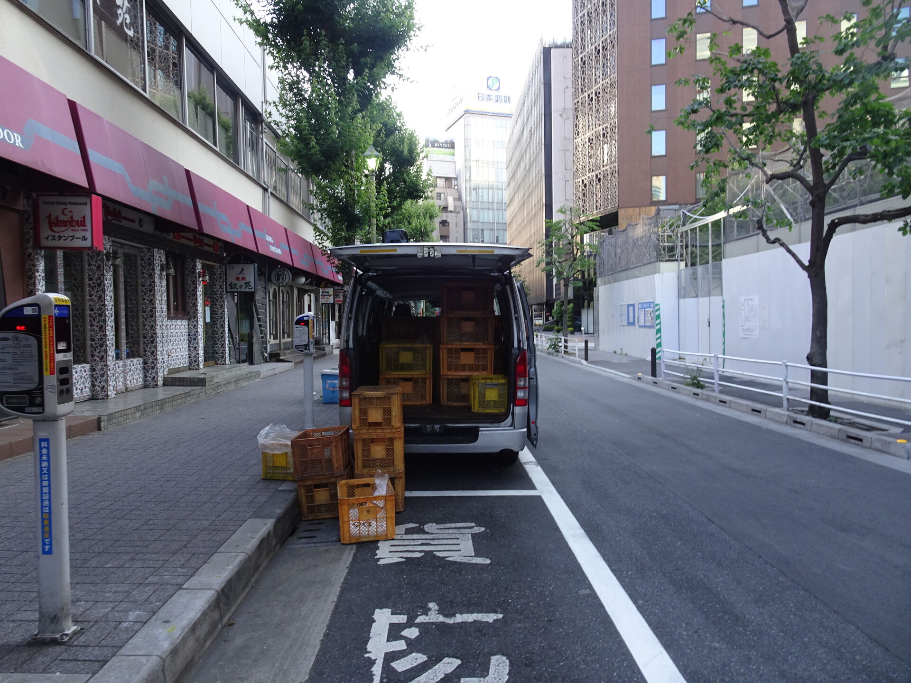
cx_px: 456
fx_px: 632
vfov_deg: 56.8
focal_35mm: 24
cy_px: 342
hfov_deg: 71.6
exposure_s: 1/60
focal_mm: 4.1
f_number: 3.5
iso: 80
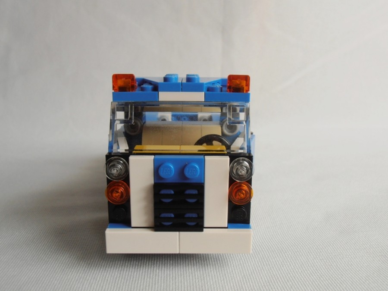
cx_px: 194
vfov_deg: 38.7
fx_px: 415
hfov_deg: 50.1
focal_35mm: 37
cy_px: 146
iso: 80
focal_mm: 6.61
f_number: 3.9
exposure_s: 1/160
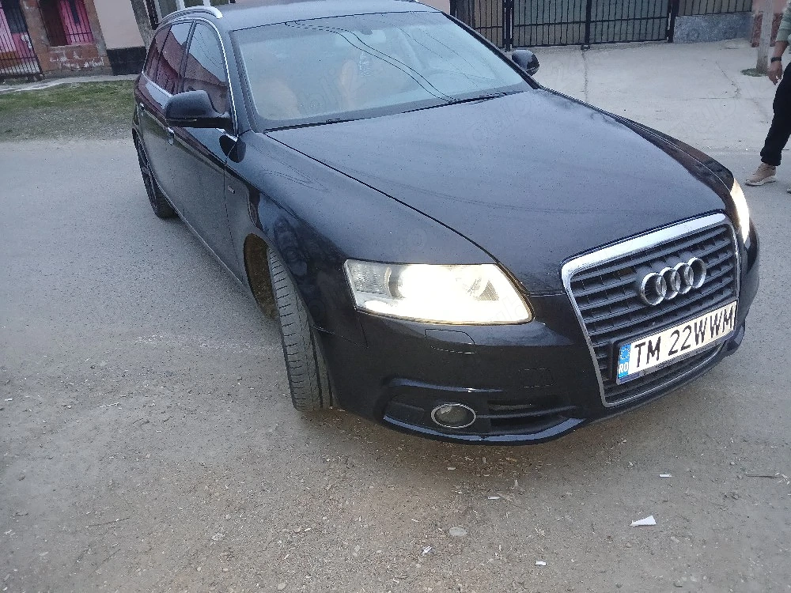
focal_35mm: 26
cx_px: 396
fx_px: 594
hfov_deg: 67.3
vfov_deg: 53.1
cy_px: 296
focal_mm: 3.98
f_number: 1.8
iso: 320
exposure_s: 1/25.1
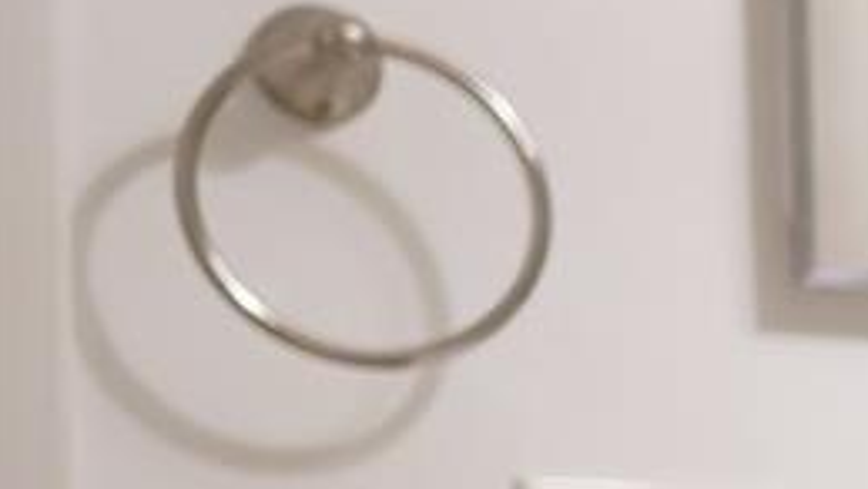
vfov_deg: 7.4
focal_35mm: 155
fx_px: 3569
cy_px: 1072
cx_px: 2607
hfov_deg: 10.2
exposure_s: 1/160
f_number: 1.4
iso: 160
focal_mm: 16
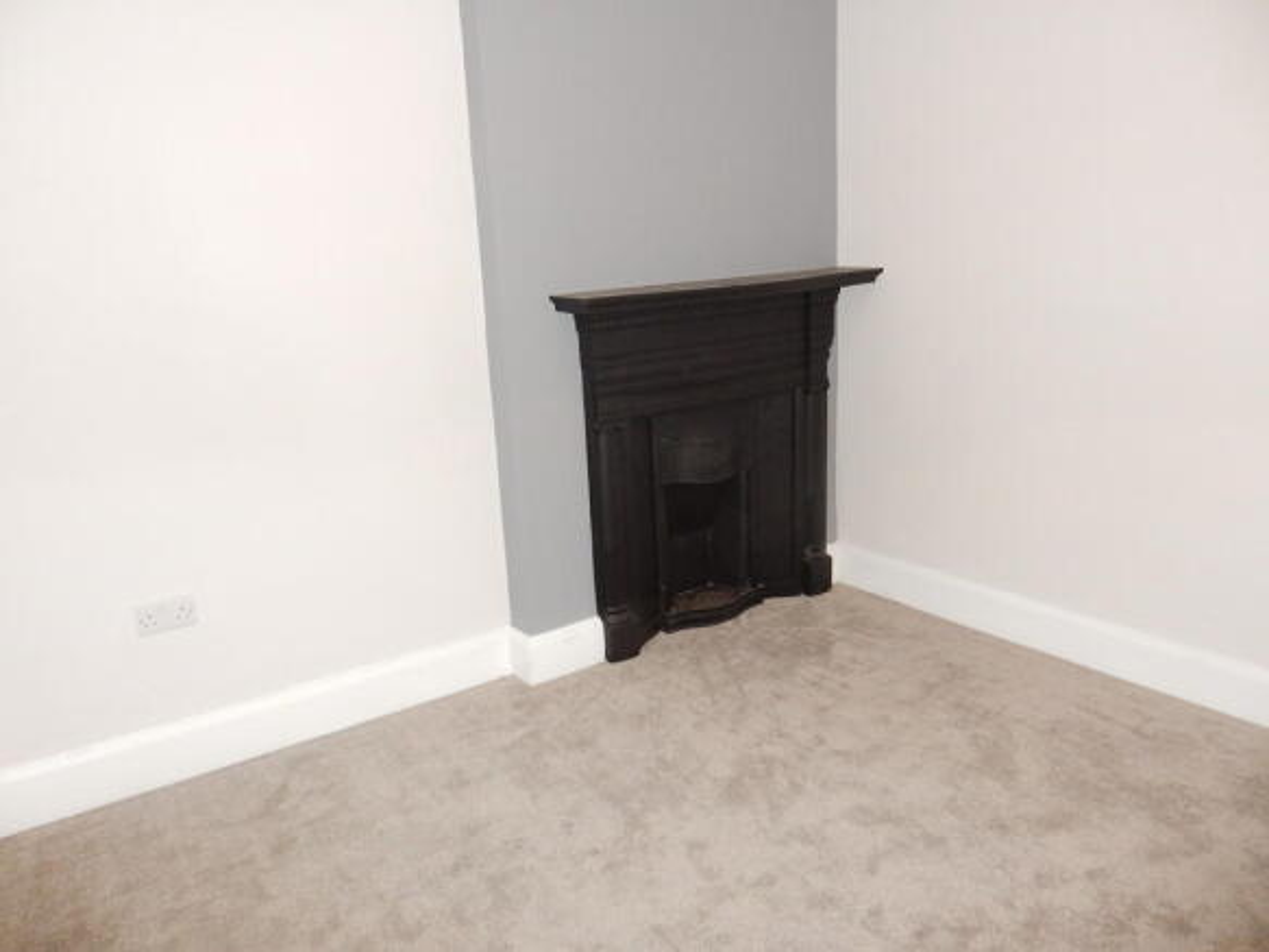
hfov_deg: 69.4
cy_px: 476
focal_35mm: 25
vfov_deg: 54.9
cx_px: 634
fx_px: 916
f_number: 3.7
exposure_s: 1/30
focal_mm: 4.5
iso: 450
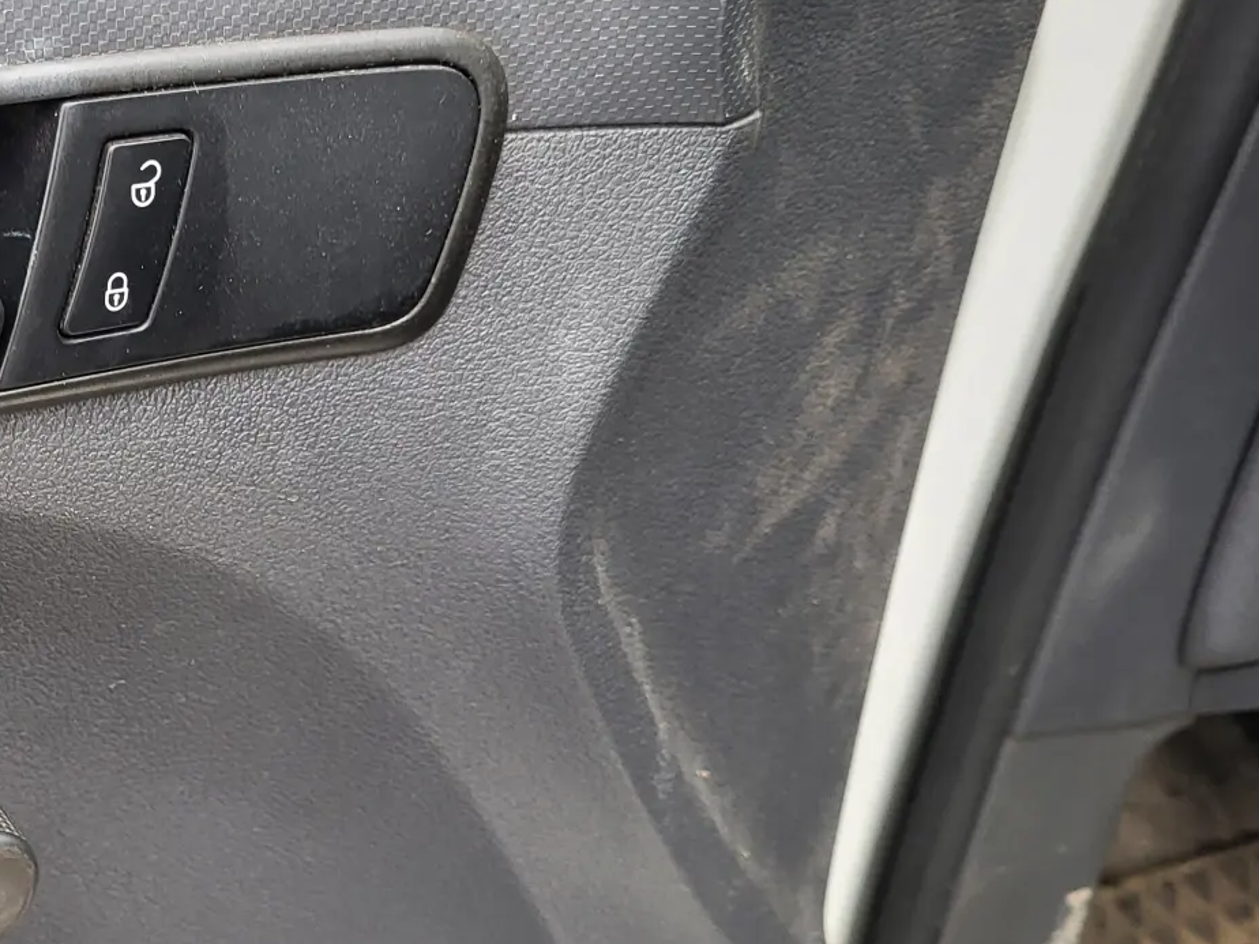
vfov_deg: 27.0
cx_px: -40
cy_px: 484
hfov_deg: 32.3
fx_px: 1964
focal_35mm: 54
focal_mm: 5.4
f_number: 1.8
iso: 64
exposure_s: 1/100
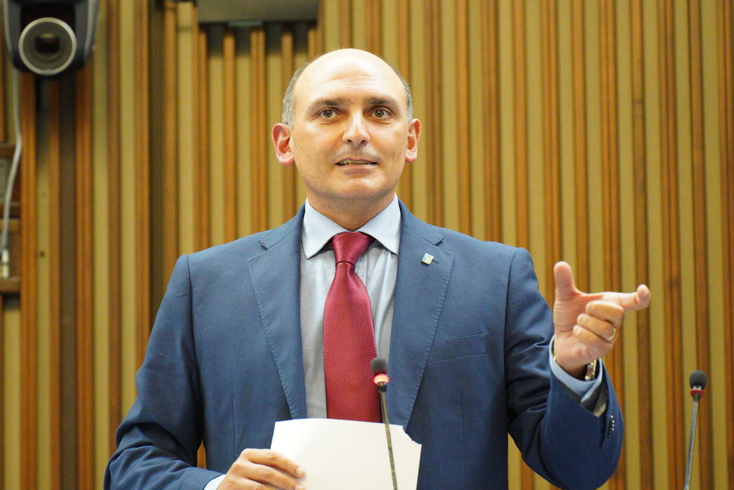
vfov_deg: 5.1
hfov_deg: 7.6
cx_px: 367
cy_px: 245
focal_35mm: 270
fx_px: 5505
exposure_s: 1/320
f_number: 2.8
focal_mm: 180
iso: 8000
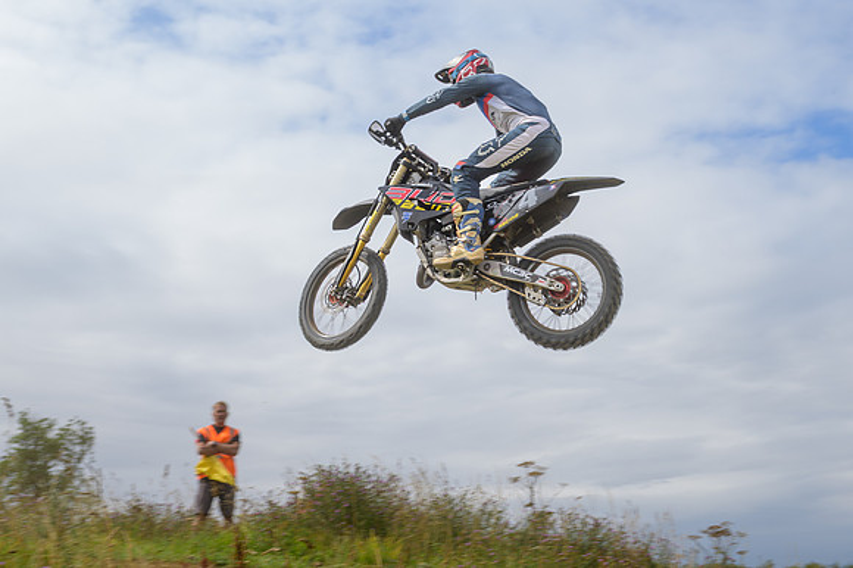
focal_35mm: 44
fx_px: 1038
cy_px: 248
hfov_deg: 44.5
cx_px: 496
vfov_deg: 30.6
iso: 50
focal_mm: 24
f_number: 4
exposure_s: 1/320
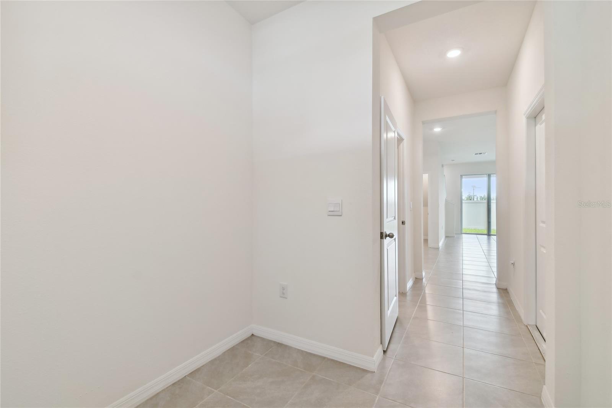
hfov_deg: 100.4
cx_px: 306
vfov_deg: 77.3
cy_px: 204
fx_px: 255
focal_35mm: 15
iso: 100
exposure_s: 1/5
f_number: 7.1
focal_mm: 10
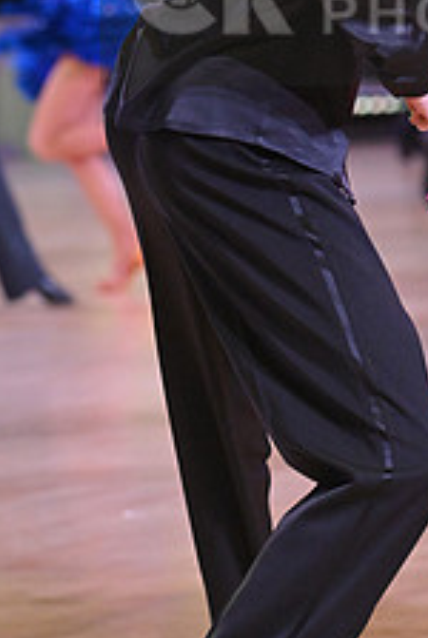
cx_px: 495
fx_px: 5742
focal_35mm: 323
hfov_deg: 4.3
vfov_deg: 6.4
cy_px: -9
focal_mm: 125
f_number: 5
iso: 4000
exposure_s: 1/400
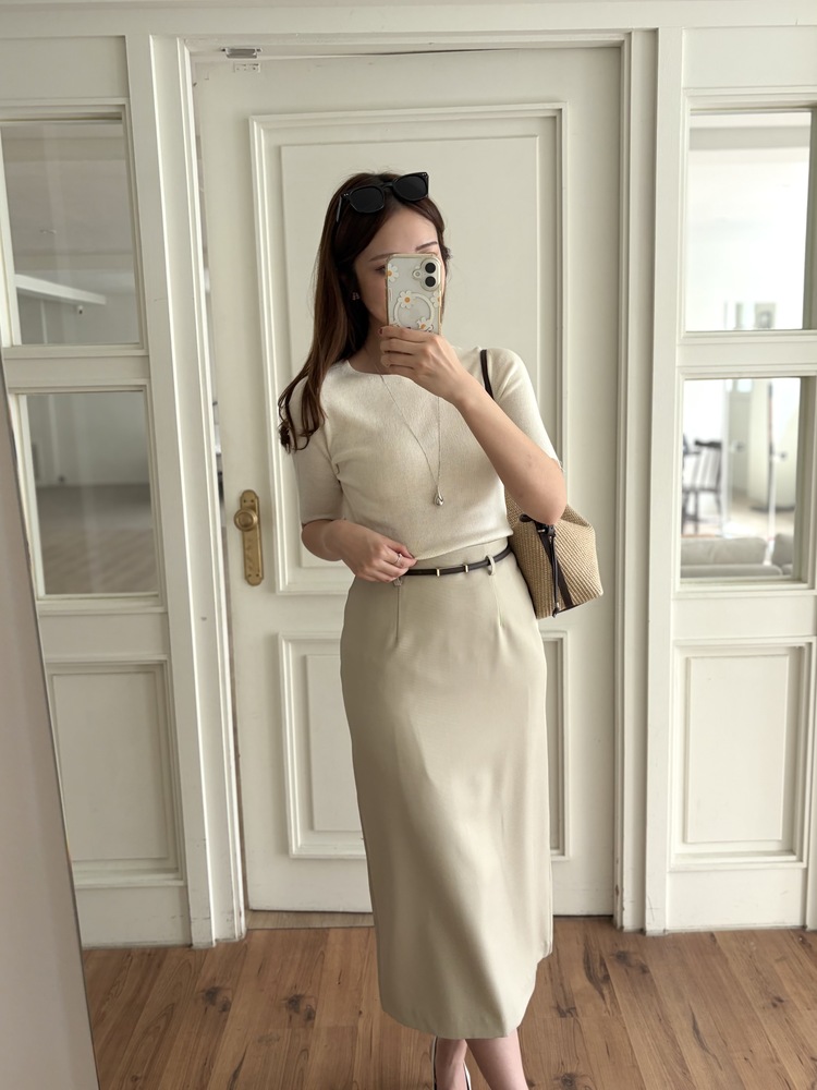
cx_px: 408
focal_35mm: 26
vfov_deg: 67.3
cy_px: 545
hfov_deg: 53.1
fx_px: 818
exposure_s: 1/122
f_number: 1.6
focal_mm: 5.96
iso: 80
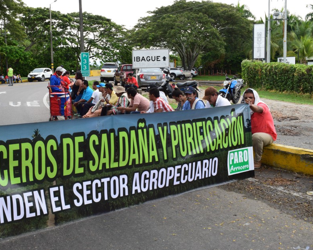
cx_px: 121
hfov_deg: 38.9
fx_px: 441
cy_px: 124
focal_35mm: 48
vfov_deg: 31.7
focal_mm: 27
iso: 400
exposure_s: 1/200
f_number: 10
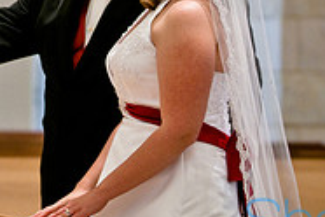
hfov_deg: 4.8
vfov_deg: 3.2
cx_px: 17
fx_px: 3882
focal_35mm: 430
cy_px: -27
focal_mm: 92
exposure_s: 1/100
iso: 400
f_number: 2.8
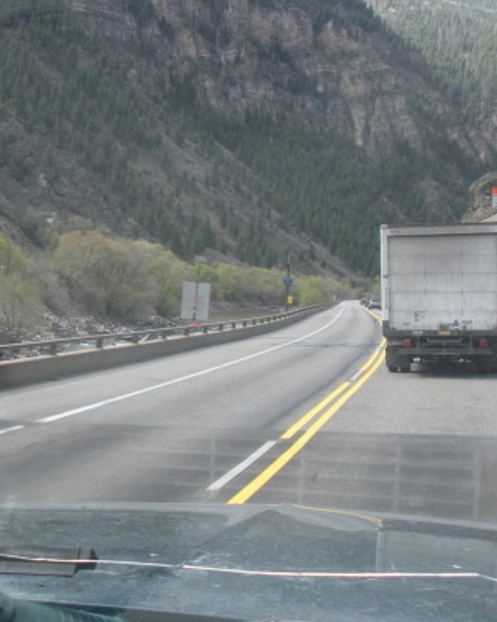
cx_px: 147
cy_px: 265
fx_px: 1031
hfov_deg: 26.9
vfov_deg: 33.5
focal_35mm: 56
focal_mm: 6.3
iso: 64
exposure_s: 1/113
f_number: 3.5
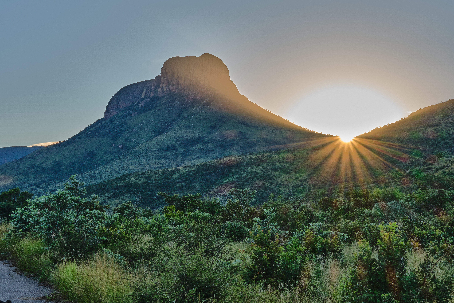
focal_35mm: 83
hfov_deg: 24.5
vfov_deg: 16.5
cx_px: 227
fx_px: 1047
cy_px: 152
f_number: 14
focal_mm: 55
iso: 160
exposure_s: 1/40
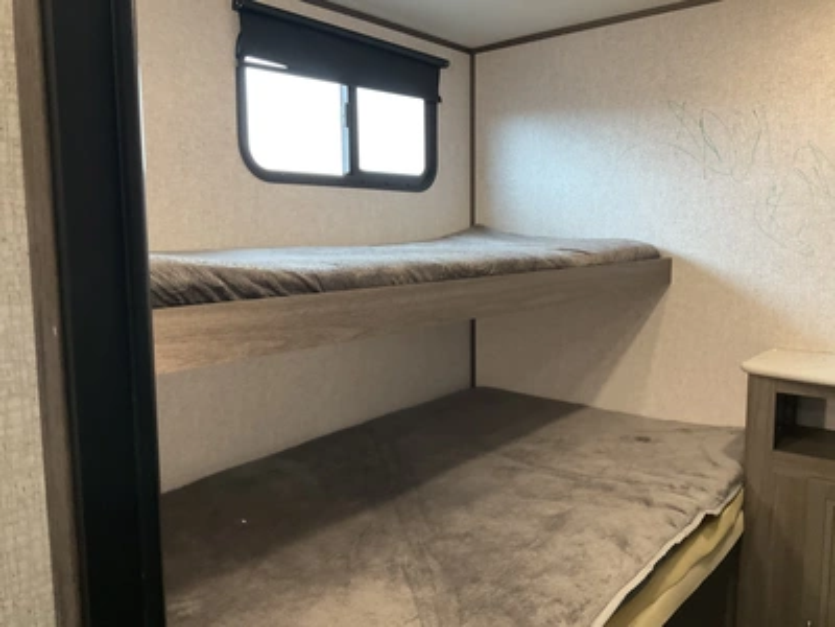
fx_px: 700
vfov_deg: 48.2
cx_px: 418
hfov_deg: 61.7
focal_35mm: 29
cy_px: 314
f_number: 1.8
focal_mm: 3
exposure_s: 1/60
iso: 125
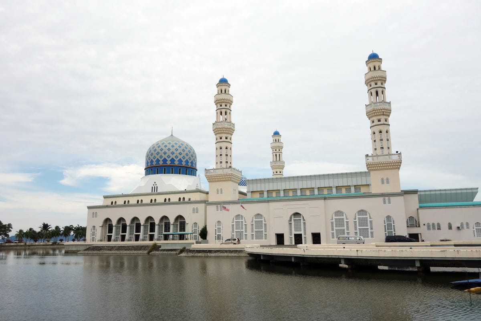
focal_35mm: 28
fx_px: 374
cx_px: 240
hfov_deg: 65.5
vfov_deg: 46.4
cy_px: 160
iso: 125
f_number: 5.6
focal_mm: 10.4
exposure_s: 1/800
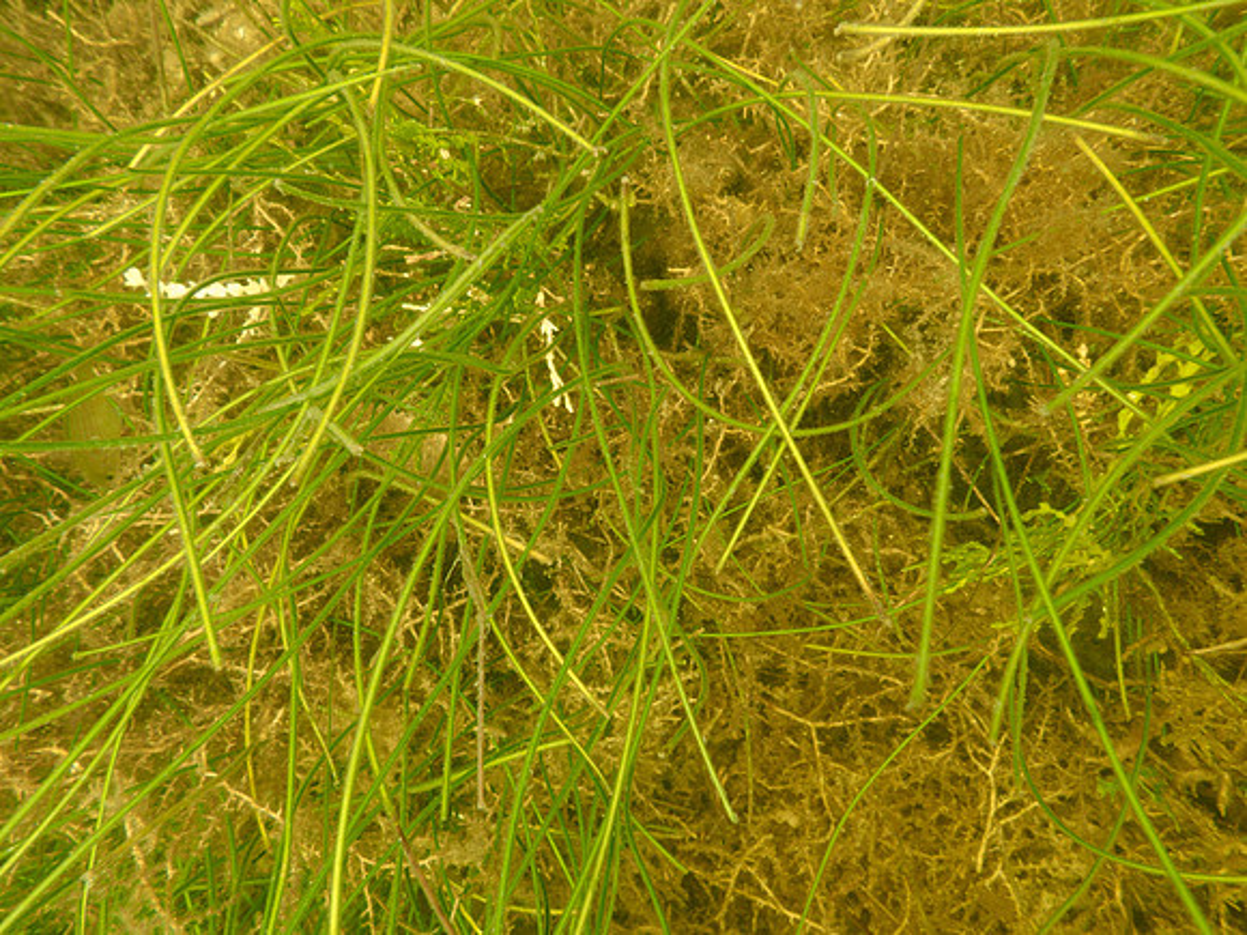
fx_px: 901
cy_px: 468
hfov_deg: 69.4
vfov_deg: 54.9
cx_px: 624
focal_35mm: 25
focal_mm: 4.5
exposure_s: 1/80
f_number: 2.8
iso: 100
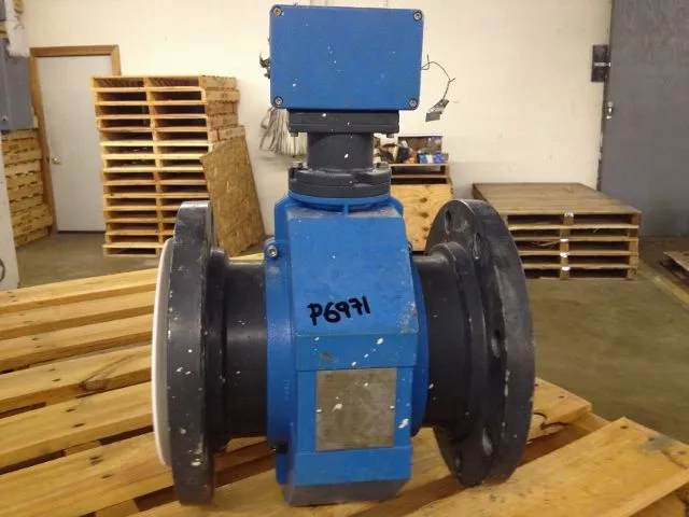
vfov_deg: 40.7
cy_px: 258
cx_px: 344
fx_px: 697
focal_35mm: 35
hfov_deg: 52.6
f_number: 2.4
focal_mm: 4.28
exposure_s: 1/20
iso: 160
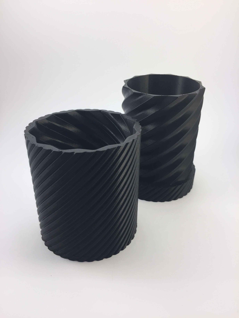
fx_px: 267
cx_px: 120
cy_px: 159
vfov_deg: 61.7
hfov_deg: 48.2
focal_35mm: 29
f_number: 2.2
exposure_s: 1/60
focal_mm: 4.15
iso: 32
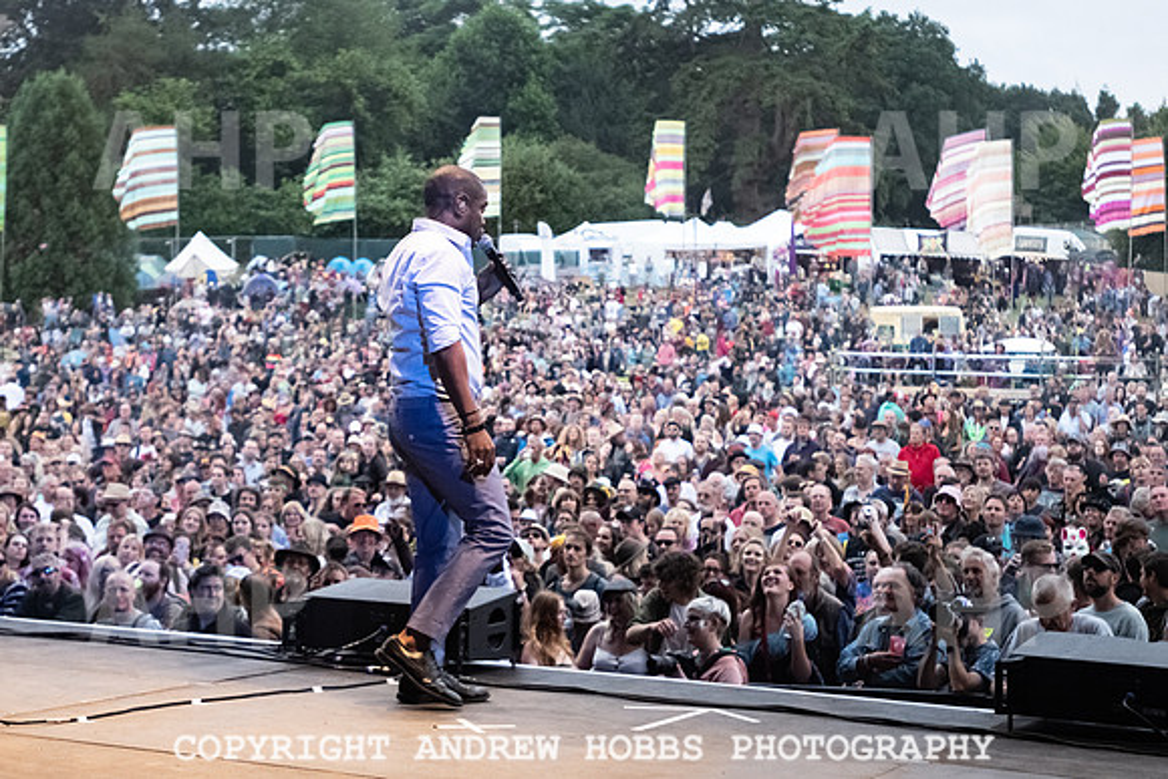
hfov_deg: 29.2
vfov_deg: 19.7
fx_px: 2244
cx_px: 533
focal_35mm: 69
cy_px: 344
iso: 1400
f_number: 4
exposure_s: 1/500
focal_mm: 35
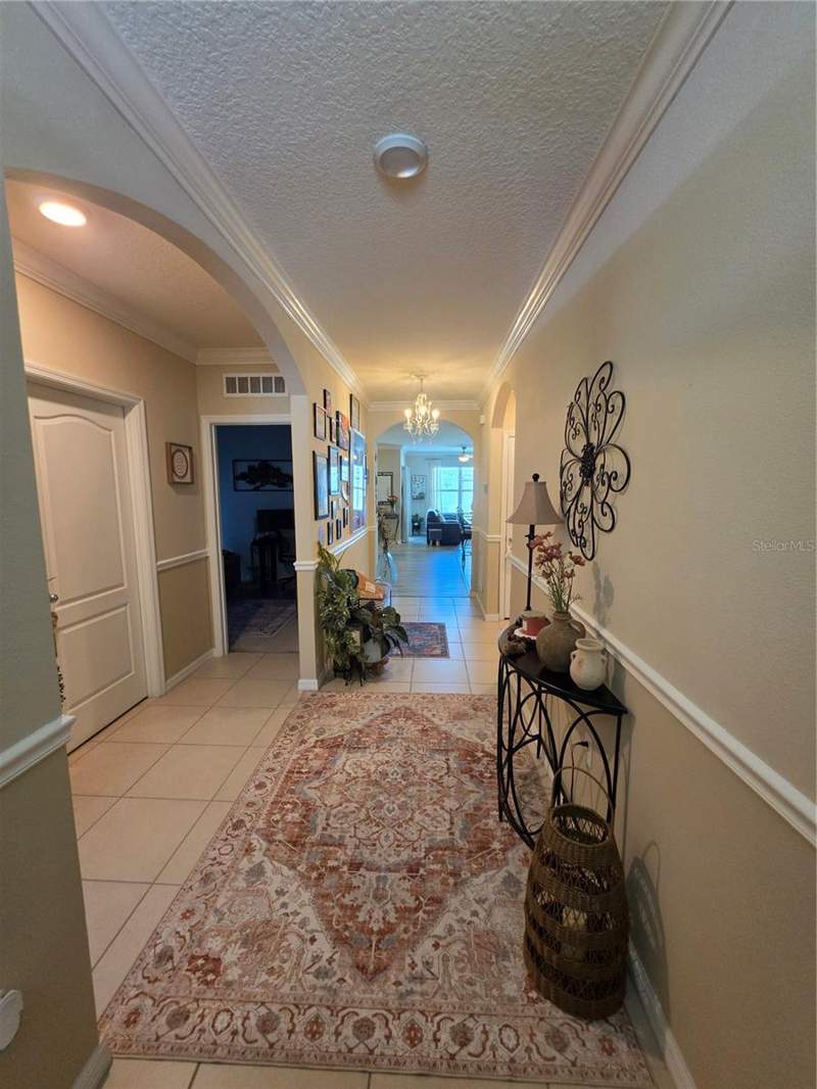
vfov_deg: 106.2
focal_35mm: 13
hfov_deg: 89.9
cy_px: 544
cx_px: 408
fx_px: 409
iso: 250
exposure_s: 1/120
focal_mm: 2.2
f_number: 1.9
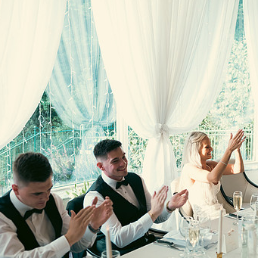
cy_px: 144
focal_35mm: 55
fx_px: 464
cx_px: 185
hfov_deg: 30.7
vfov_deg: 31.1
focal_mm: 38
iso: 400
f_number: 3.5
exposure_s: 1/160
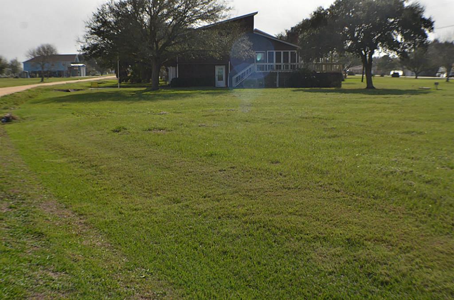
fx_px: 717
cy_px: 150
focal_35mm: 57
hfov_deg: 35.1
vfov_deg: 23.7
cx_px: 227
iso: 900
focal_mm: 38
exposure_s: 1/5000
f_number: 9
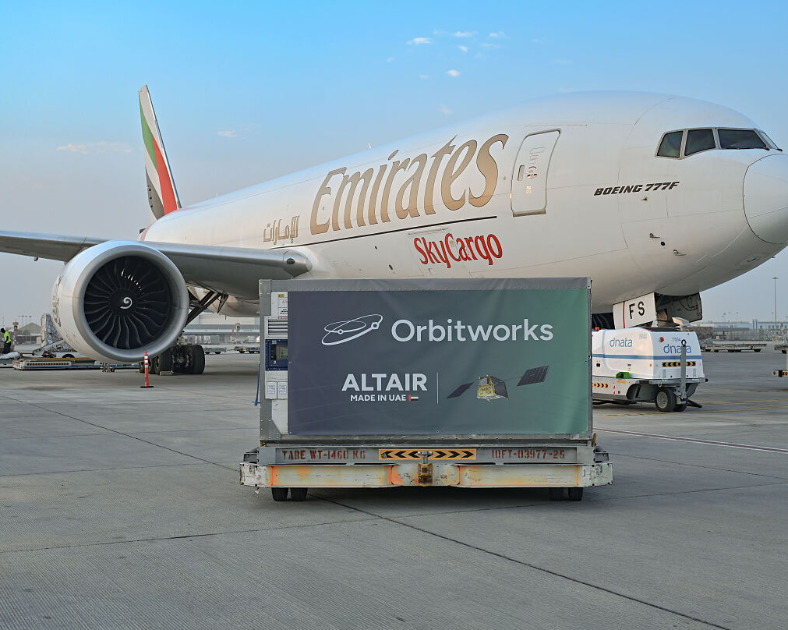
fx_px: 1072
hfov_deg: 40.3
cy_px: 309
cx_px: 432
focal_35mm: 46
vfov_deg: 32.7
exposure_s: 1/160
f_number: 5.6
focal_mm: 40
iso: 160
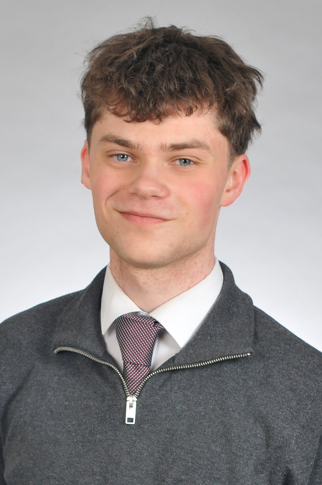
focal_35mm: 75
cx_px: 161
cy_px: 242
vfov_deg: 27.0
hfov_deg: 18.1
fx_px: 1009
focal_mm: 50
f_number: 4.5
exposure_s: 1/125
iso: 320
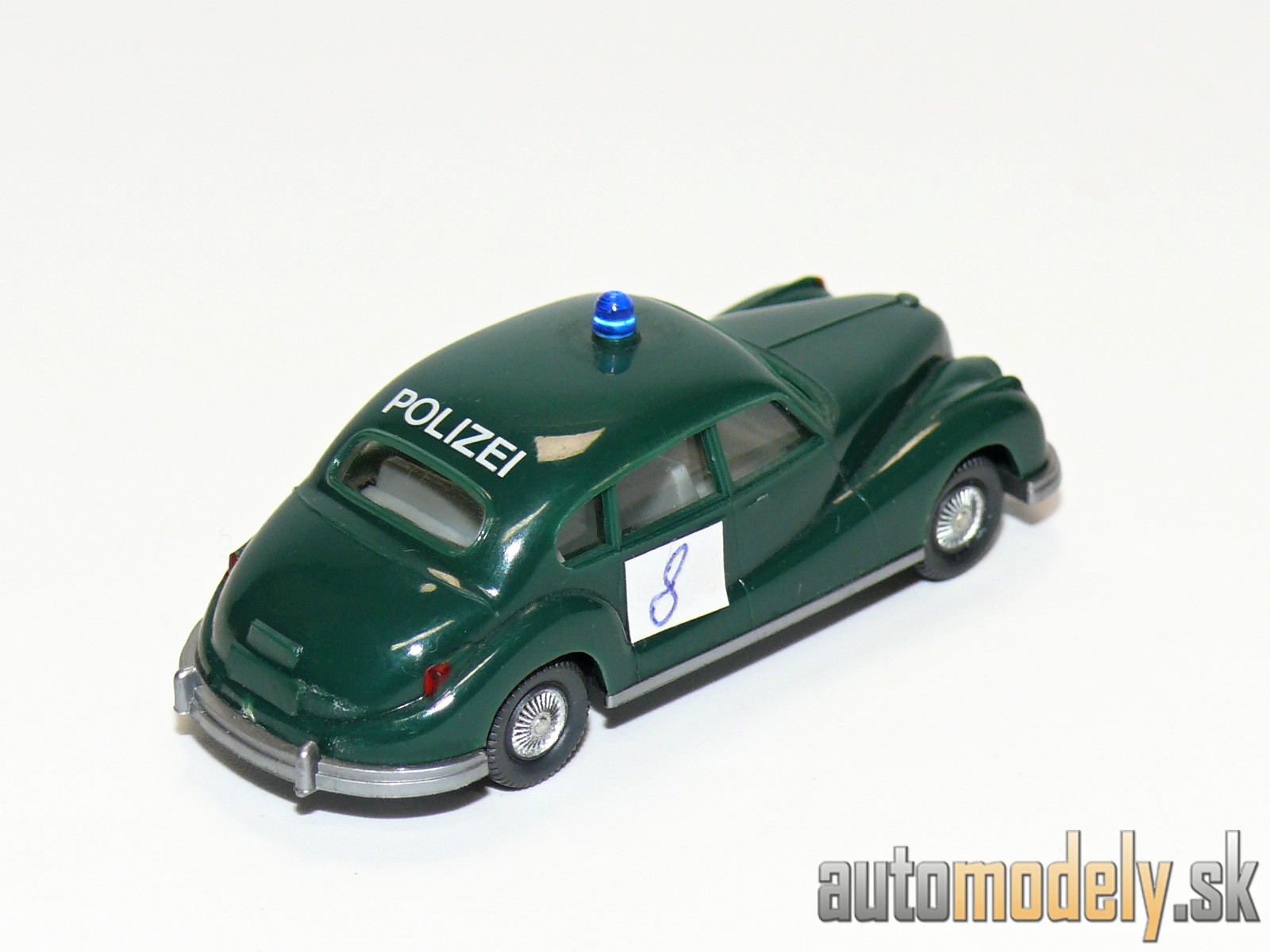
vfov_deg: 11.1
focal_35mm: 134
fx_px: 4916
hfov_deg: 14.7
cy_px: 476
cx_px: 635
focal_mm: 15.9
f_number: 4
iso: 100
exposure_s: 1/30
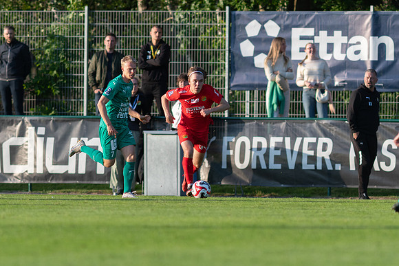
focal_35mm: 600
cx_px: 200
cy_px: 133
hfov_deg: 3.4
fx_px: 6651
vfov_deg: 2.3
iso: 360
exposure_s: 1/2000
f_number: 3.2
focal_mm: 300
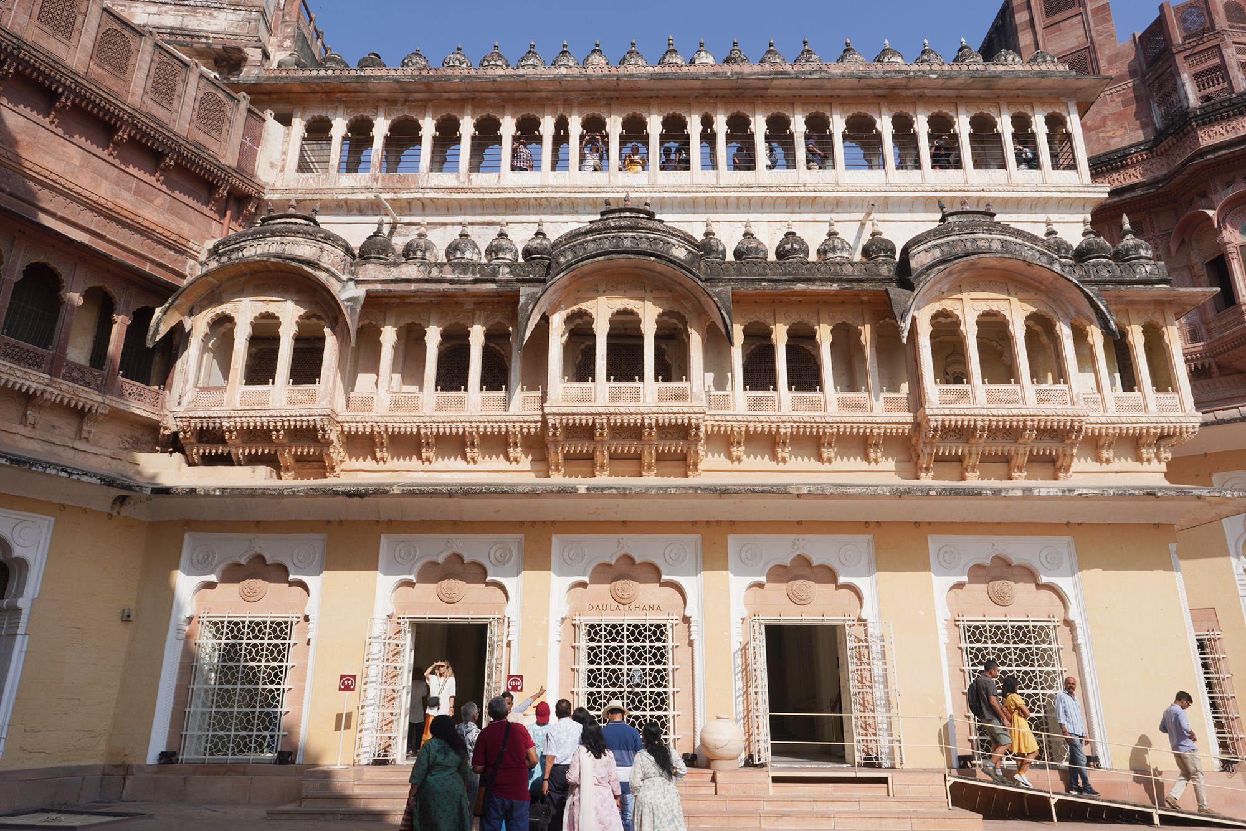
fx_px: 831
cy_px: 416
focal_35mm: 24
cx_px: 623
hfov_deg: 73.7
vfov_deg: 53.1
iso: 100
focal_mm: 24
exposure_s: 1/100
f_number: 18
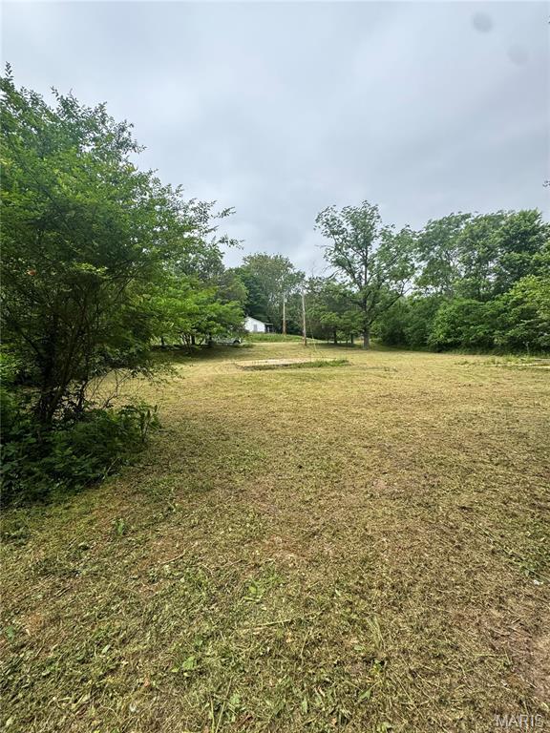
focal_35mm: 14
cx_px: 275
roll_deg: +2.6
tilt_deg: -4.8
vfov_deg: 102.1
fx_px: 297
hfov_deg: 85.7
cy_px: 366
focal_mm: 2.22
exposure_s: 1/2083
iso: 50
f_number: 2.2
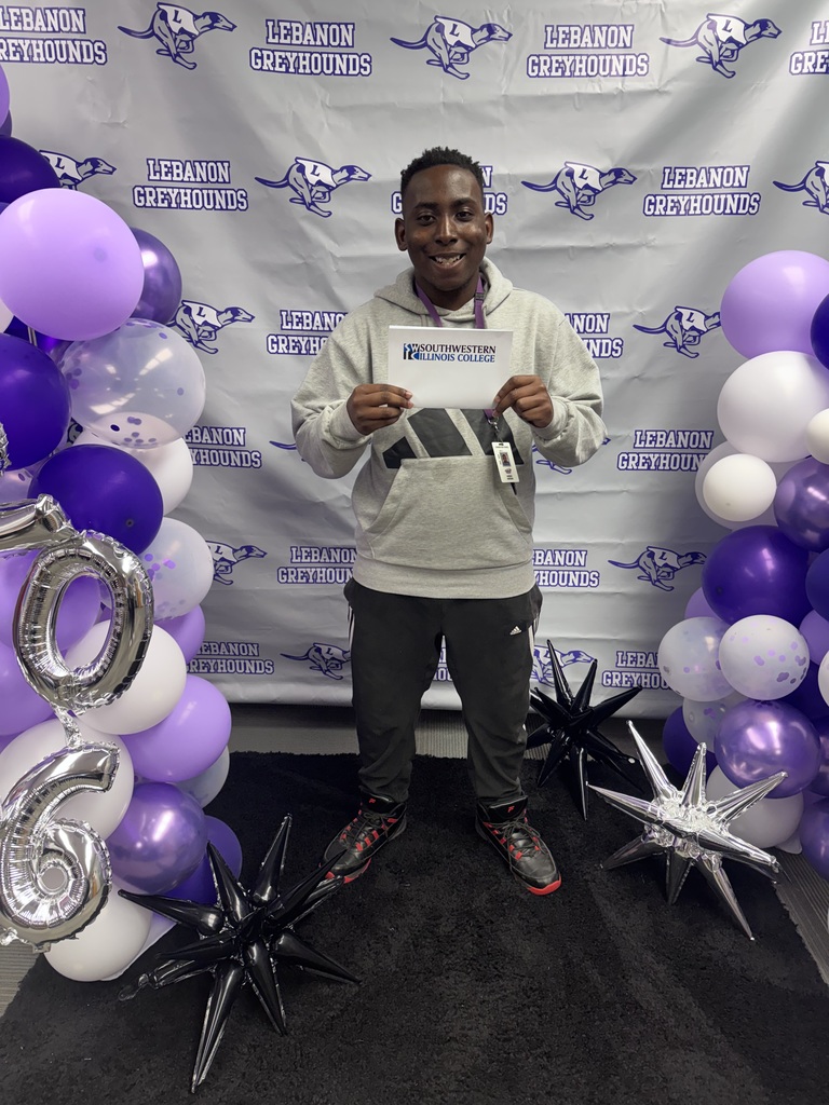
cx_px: 414
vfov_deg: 71.6
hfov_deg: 56.8
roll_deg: -0.9
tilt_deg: -20.4
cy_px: 552
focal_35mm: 24
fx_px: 766
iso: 200
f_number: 1.78
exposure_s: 1/120
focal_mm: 6.76
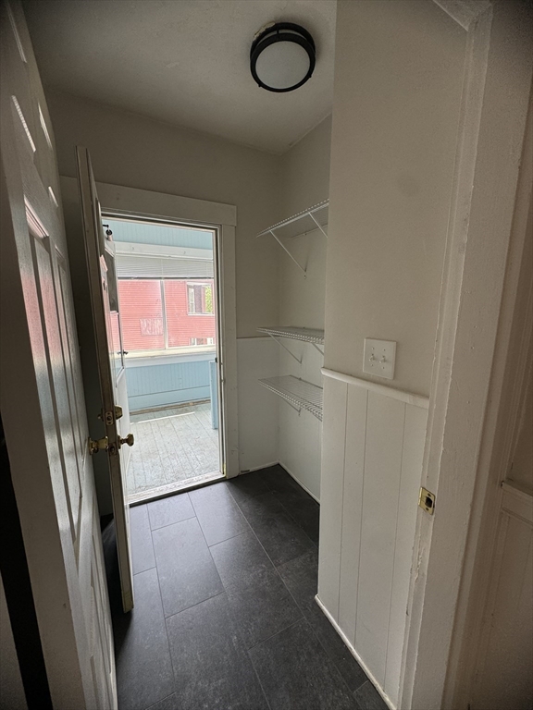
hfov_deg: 85.7
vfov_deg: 102.1
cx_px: 266
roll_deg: +0.4
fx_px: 287
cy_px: 355
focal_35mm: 14
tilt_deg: -9.9
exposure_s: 1/99
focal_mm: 2.22
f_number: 2.2
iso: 64
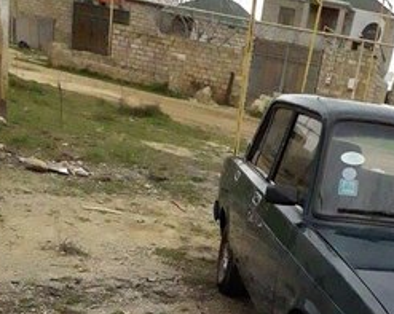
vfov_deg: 25.2
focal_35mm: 53
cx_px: 273
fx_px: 617
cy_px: 392
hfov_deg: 35.0
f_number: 1.9
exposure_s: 1/11765
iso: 800
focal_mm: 3.6
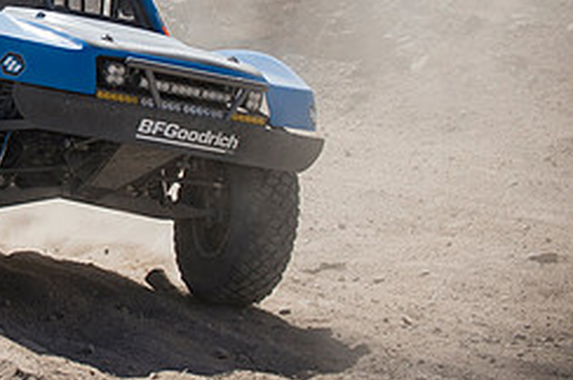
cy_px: -16
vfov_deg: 6.4
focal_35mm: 214
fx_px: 3402
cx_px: -103
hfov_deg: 9.5
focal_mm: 90
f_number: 4
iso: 250
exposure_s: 1/2000
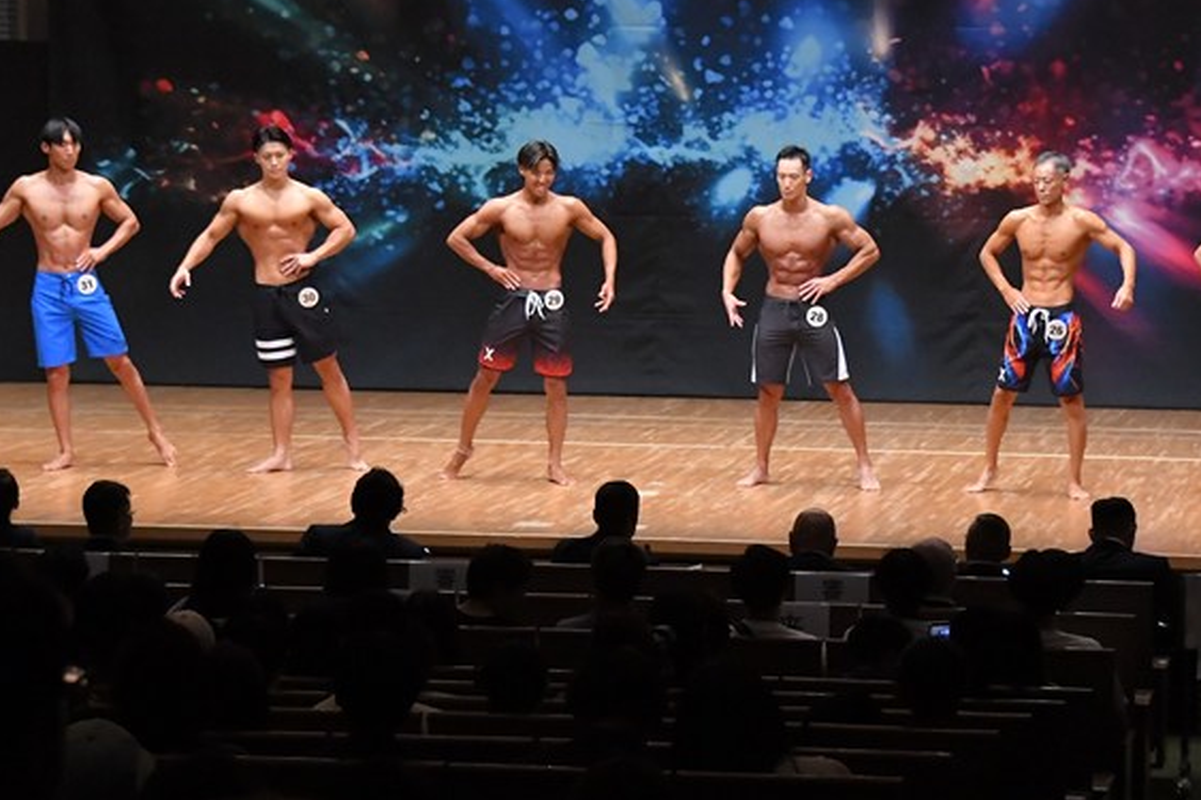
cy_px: 277
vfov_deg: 10.7
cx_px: 718
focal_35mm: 128
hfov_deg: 16.0
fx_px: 4269
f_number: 5.6
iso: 8000
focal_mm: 62
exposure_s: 1/400
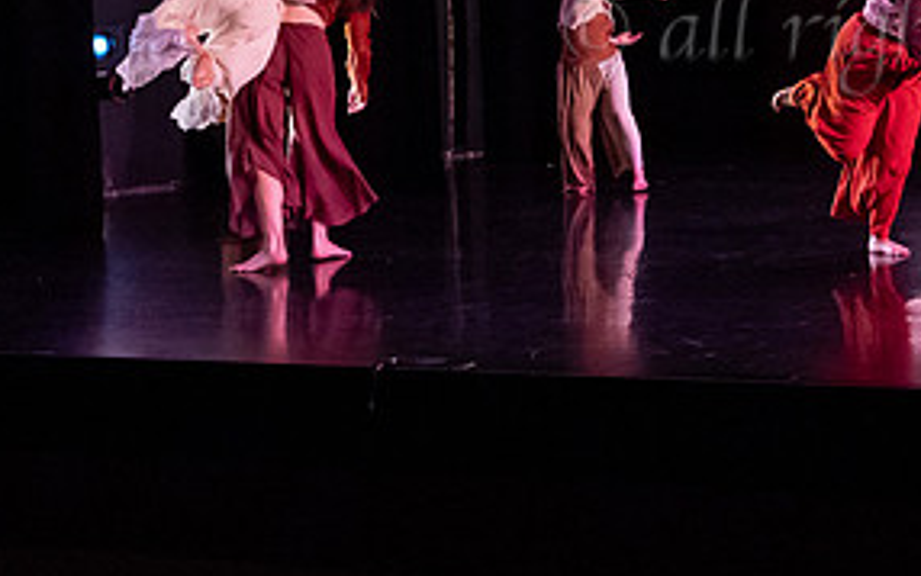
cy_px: 57
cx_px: 1307
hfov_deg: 21.6
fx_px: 2084
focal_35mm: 83
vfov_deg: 15.6
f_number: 4
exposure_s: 1/400
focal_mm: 28
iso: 4000
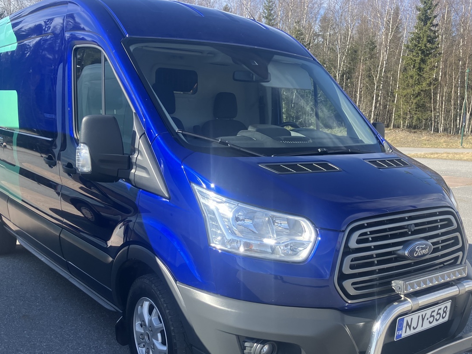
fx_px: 504
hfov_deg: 50.1
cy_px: 224
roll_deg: +0.5
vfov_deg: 38.4
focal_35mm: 37
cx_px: 238
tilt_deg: -9.9
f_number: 1.8
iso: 32
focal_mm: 3.99
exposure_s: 1/552
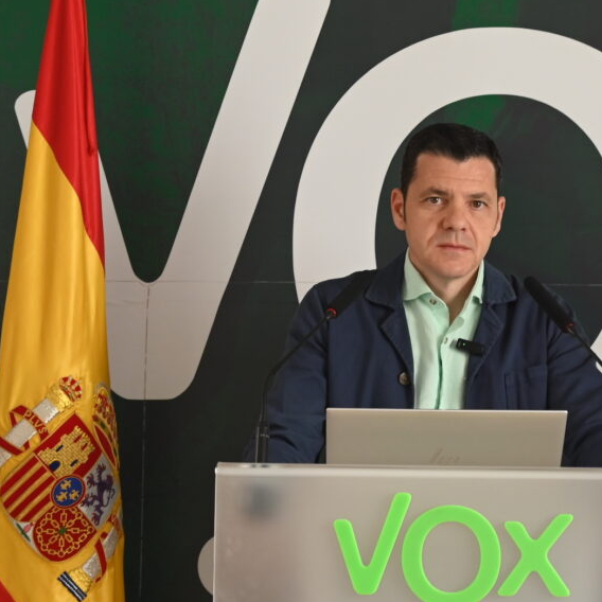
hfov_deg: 13.3
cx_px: 461
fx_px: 2577
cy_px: 355
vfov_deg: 13.3
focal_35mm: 131
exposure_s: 1/125
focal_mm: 55
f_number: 5.6
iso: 1100
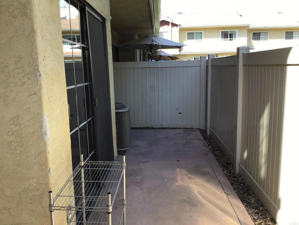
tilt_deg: -11.5
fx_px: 268
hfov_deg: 58.4
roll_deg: +1.3
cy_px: 112
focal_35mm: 31
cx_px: 150
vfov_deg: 45.4
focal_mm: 3.3
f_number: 2.4
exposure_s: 1/201
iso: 25
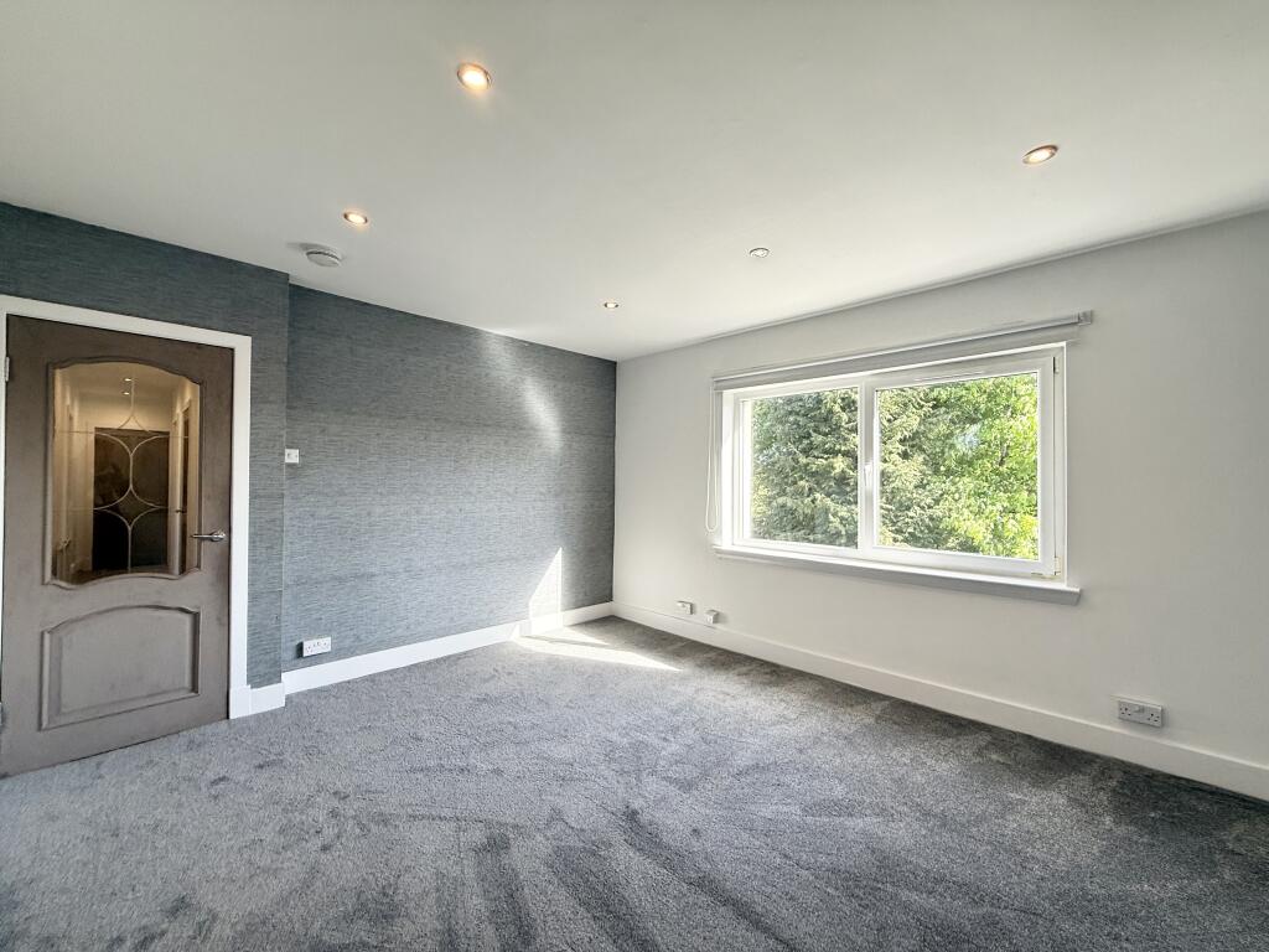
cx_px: 634
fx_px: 513
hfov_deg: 102.1
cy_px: 476
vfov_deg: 85.7
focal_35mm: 14
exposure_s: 1/160
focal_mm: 2.22
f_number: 2.2
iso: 64
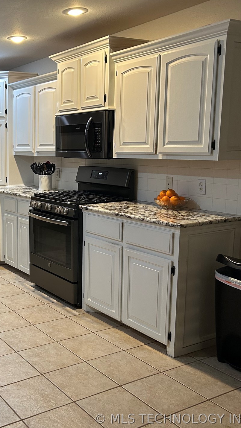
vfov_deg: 52.8
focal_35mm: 38
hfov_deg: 29.2
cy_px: 213
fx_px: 432
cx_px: 1
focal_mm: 5.7
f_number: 1.5
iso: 160
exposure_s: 1/60
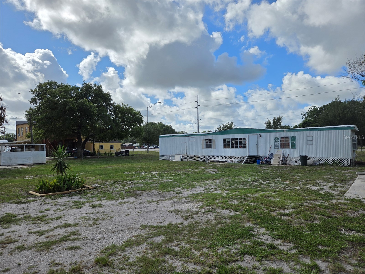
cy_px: 137
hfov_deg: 73.9
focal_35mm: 23
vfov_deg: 58.9
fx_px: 243
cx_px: 182
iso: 25
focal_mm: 5.4
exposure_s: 1/2531
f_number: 1.8
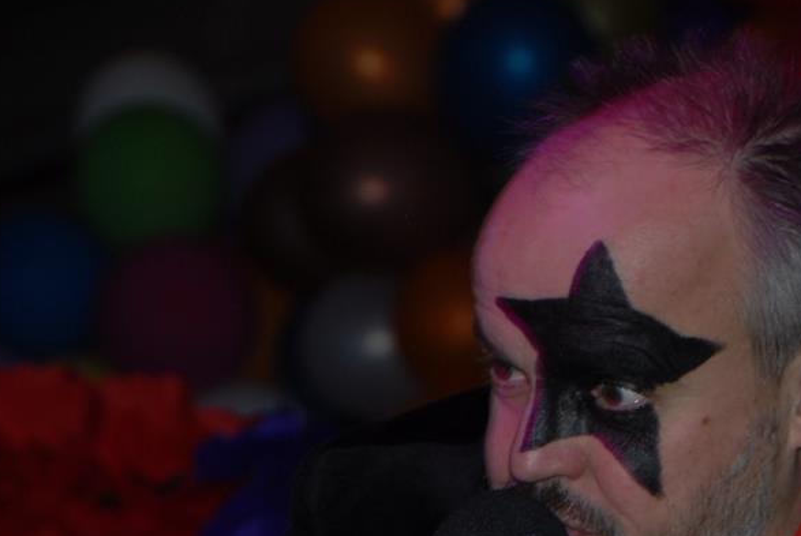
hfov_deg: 6.9
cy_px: 443
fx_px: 6661
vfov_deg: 4.6
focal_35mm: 299
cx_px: 598
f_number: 5.6
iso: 200
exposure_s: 1/20
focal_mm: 102
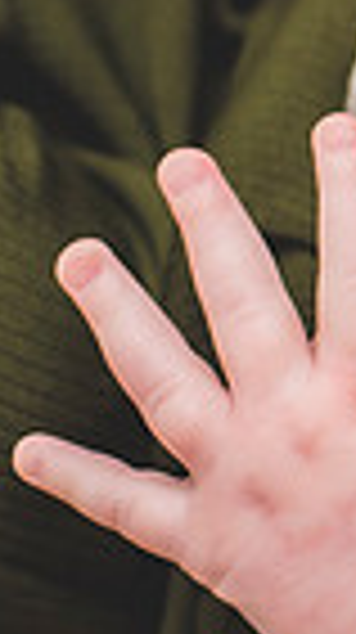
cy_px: -115
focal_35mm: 216
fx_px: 3636
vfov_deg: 9.9
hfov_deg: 5.2
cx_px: 1221
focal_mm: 50
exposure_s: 1/320
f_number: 2.8
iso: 250
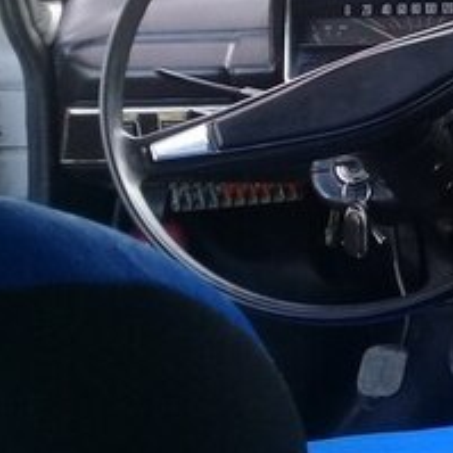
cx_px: 713
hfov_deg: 17.0
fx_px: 1347
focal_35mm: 91
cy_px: 33
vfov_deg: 18.7
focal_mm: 3.3
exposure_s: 1/50
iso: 64
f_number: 2.2
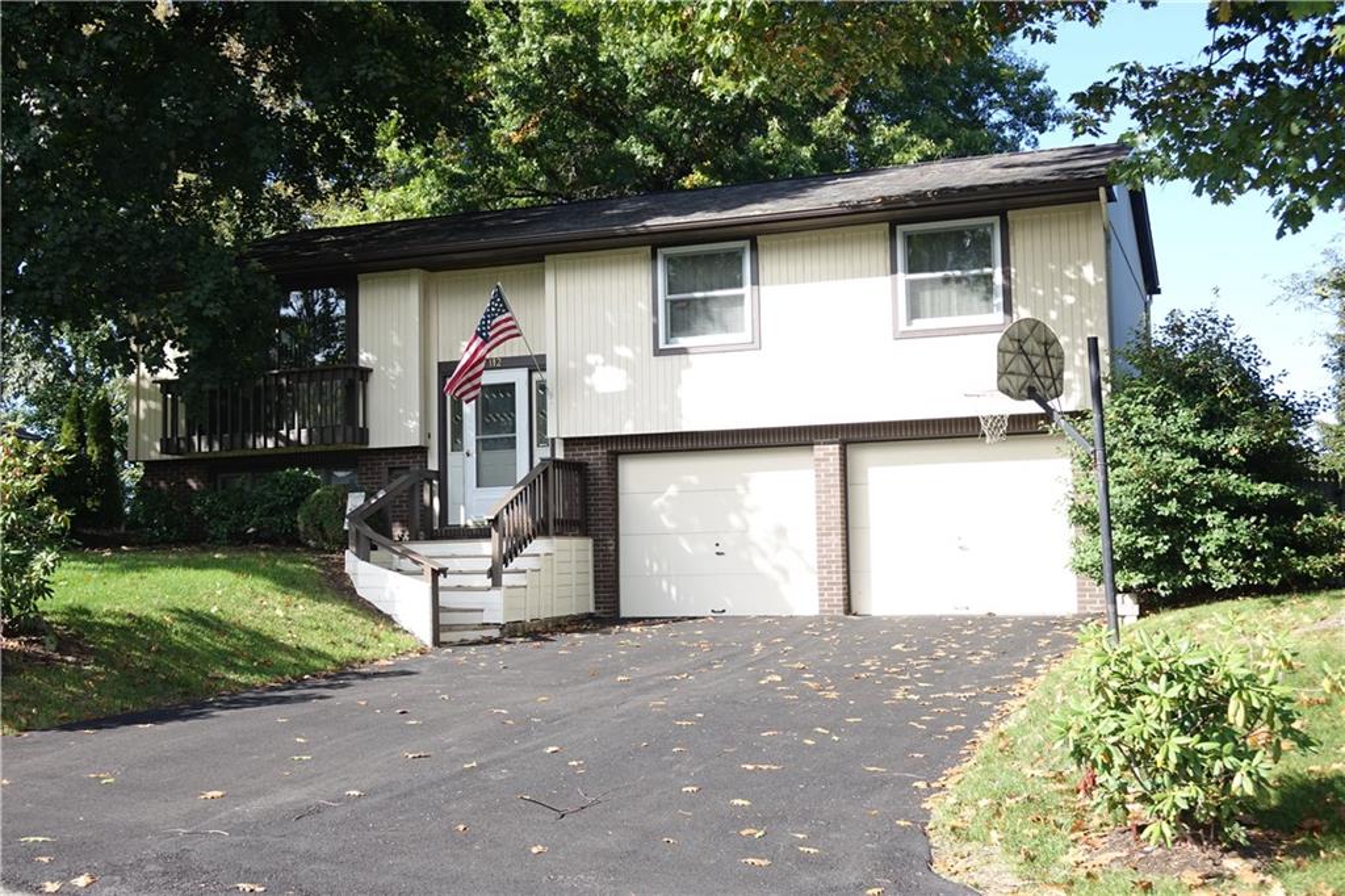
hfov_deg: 47.4
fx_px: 1531
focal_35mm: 41
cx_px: 672
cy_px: 448
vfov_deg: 32.6
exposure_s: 1/400
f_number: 2.8
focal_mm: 15.13
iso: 100
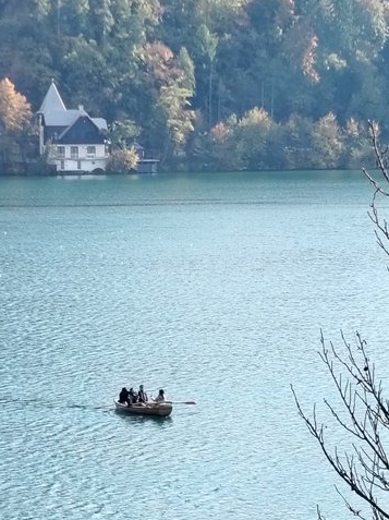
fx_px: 2821
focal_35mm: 188
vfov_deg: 10.5
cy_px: 266
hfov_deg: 7.9
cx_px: 133
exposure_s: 1/300
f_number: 1.75
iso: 100
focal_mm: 5.25
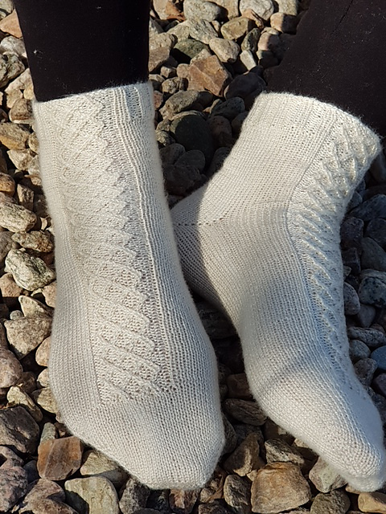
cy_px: 257
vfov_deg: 36.8
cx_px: 193
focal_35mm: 52
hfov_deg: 28.0
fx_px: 773
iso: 25
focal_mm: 6
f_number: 2.4
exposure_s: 1/594
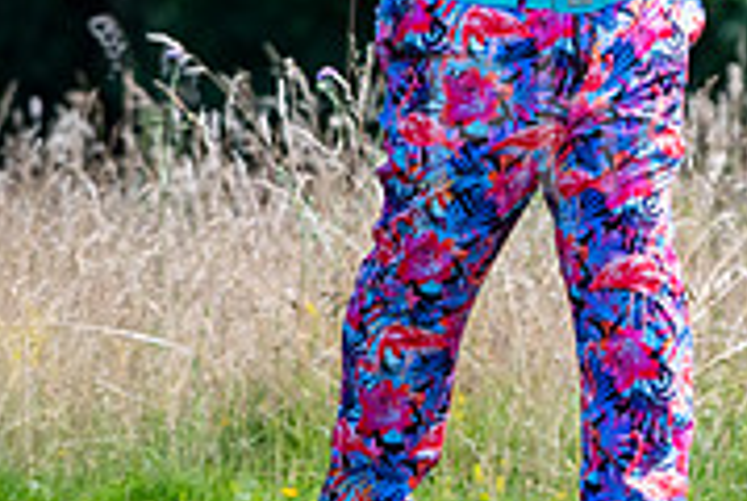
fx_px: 31239
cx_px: 968
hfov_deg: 1.4
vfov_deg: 0.9
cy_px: -69
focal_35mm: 1503
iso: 640
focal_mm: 310
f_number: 5.6
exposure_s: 1/1250
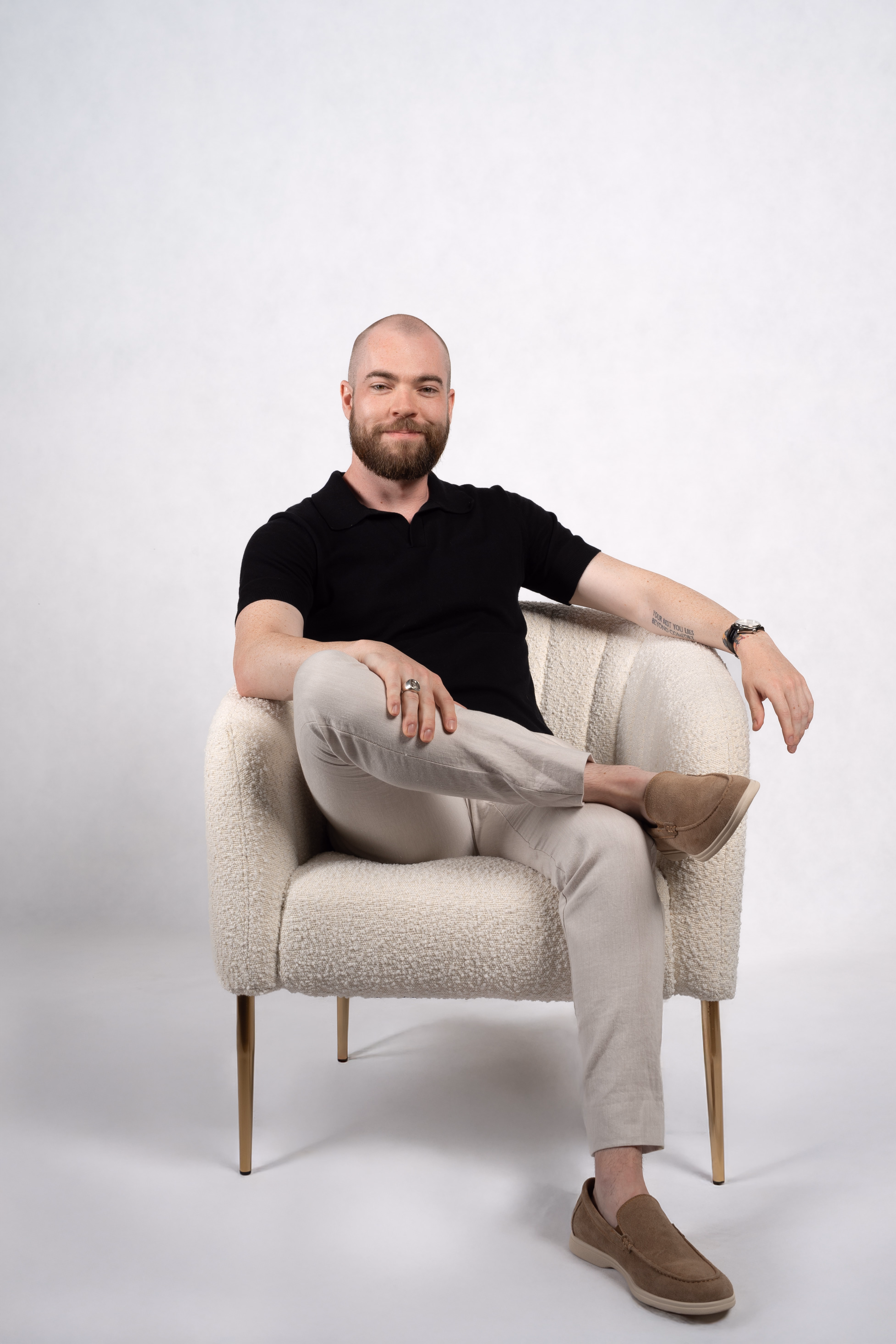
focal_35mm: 50
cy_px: 672
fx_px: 1866
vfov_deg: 39.6
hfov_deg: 27.0
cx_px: 448
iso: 100
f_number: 8
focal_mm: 50
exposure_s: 1/200
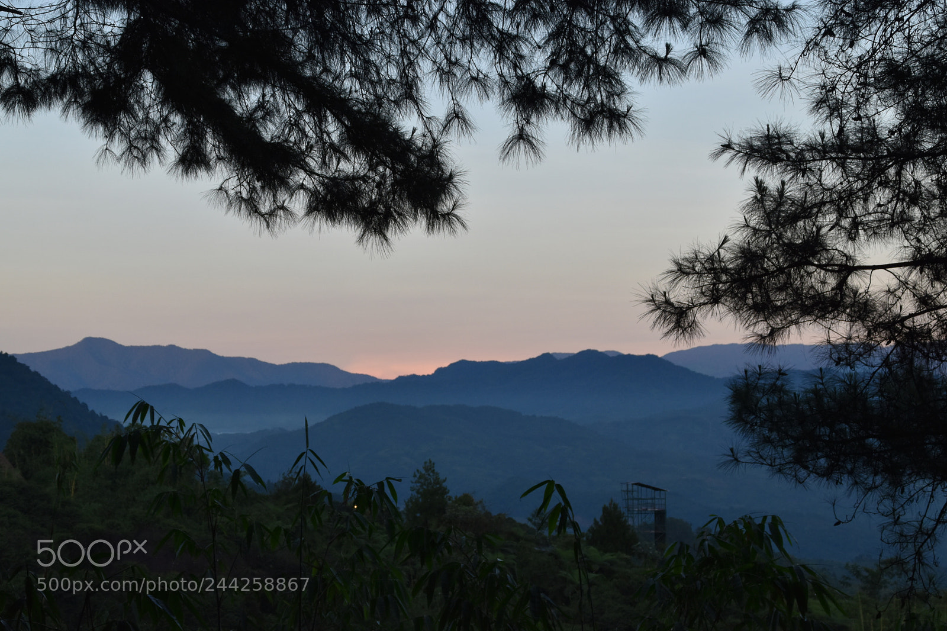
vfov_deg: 15.7
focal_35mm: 87
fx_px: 2288
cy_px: 316
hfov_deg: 23.4
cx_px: 474
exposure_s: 1/160
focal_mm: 58
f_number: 9
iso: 400
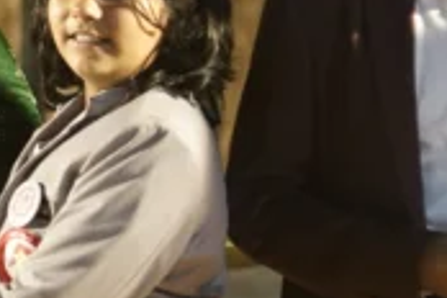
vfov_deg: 4.7
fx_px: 3650
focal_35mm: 294
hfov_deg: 6.7
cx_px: -498
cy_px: 1
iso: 1000
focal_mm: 50
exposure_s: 1/100
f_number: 2
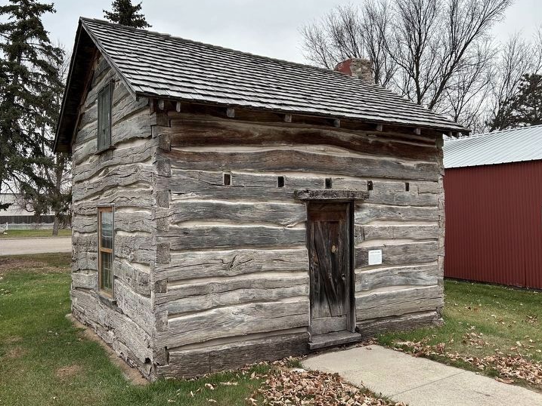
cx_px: 253
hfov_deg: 61.6
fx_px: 454
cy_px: 186
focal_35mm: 29
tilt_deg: +2.6
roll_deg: +0.9
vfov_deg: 48.2
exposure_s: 1/402
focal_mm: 5.7
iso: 50
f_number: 1.5
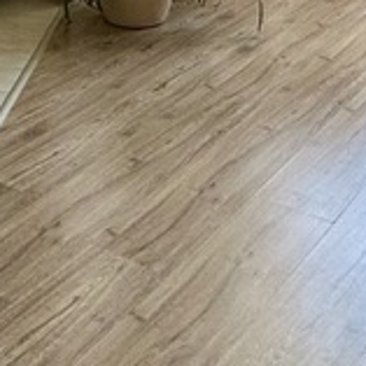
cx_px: 0
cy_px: -252
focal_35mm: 79
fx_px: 945
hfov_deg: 21.2
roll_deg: +0.4
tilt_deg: -3.2
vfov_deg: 18.3
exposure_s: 1/99
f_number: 2.2
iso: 125
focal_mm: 2.22
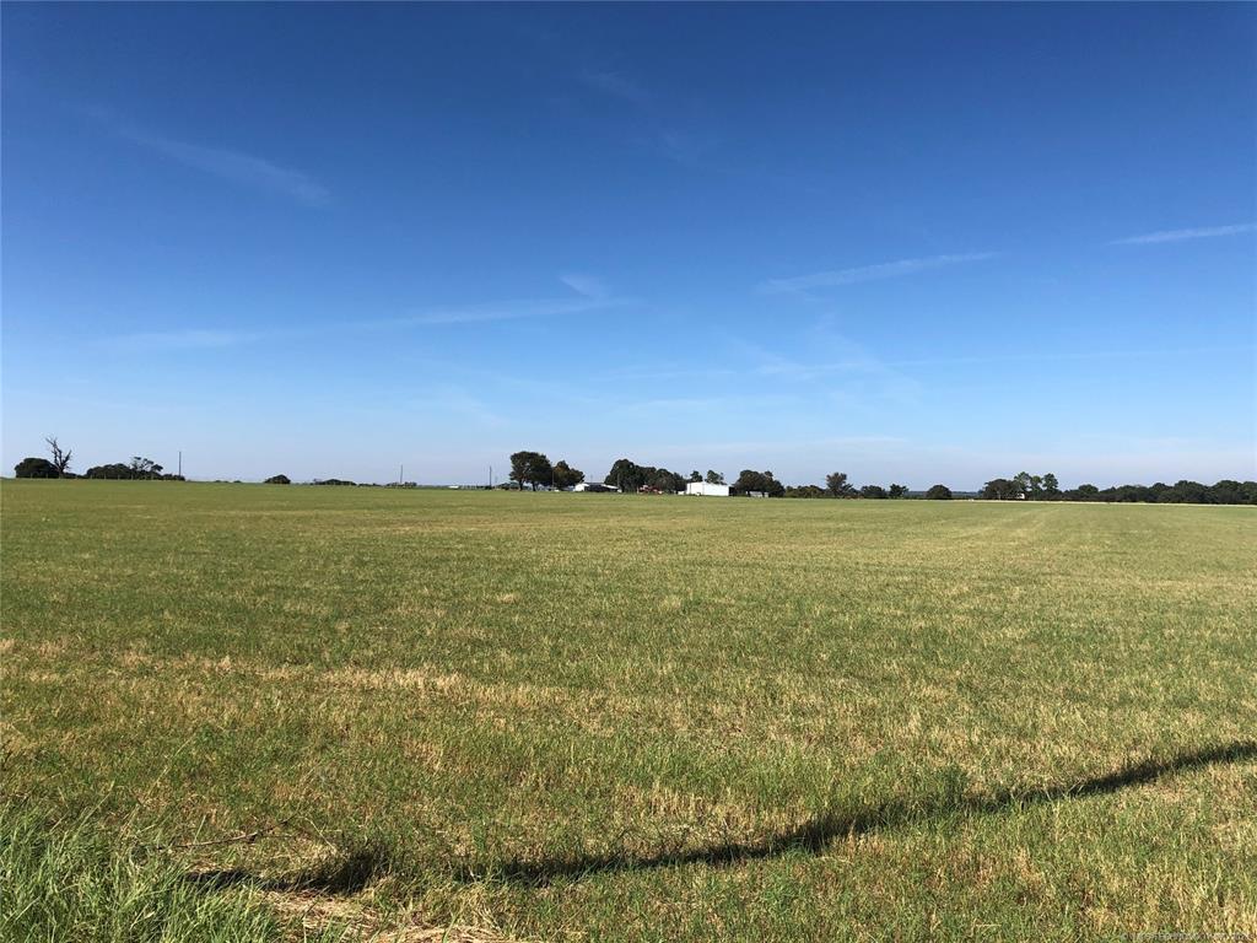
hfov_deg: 63.4
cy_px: 472
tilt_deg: +0.7
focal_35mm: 28
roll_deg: -1.0
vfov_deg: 49.7
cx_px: 628
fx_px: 1017
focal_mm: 4
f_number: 1.8
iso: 20
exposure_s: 1/2703
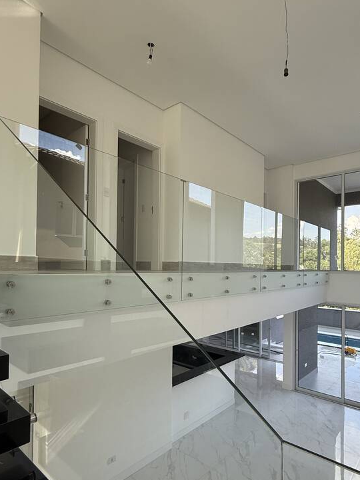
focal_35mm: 21
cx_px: 224
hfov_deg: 62.6
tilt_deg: +2.1
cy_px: 269
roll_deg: +0.2
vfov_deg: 78.7
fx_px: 291
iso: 64
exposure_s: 1/288
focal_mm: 2.22
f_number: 2.2
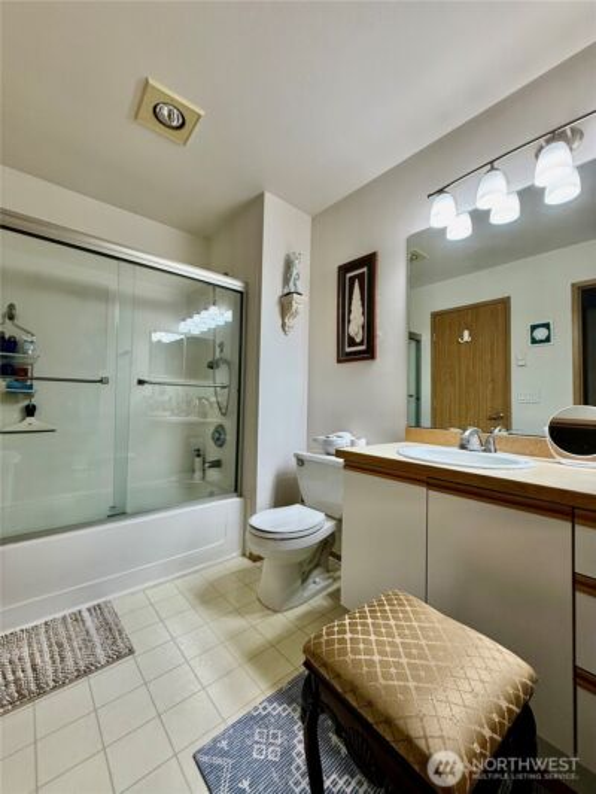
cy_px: 397
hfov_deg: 85.7
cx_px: 298
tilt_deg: +1.9
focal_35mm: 14
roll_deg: -1.3
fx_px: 321
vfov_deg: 102.1
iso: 160
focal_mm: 2.22
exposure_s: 1/120
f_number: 2.2
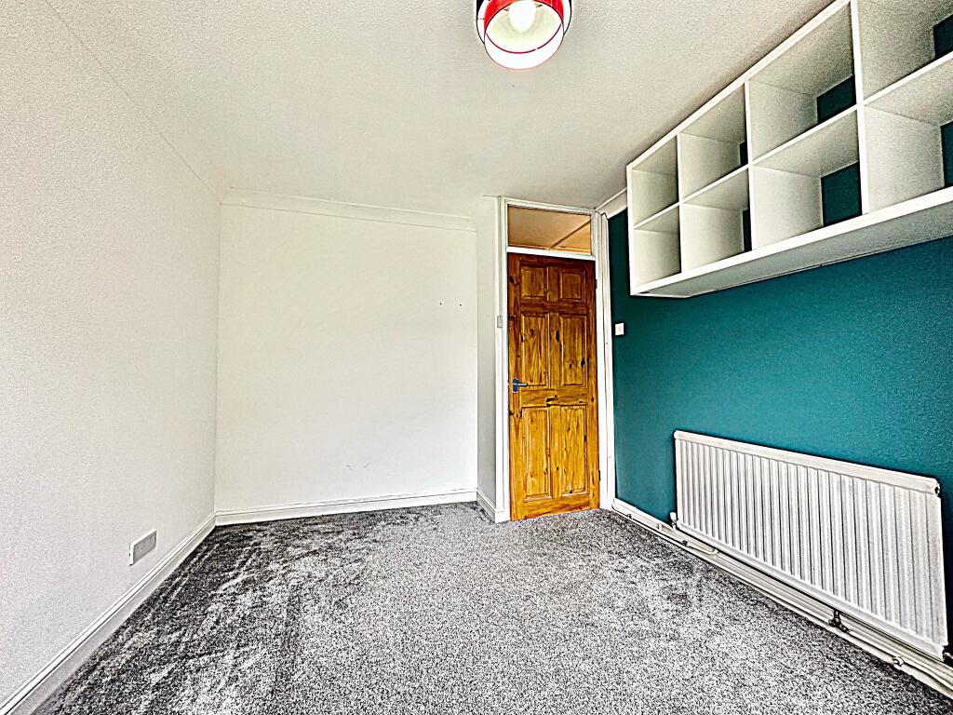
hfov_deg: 102.1
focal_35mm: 14
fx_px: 385
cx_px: 476
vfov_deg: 85.7
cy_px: 358
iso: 250
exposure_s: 1/99
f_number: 2.2
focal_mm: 2.22
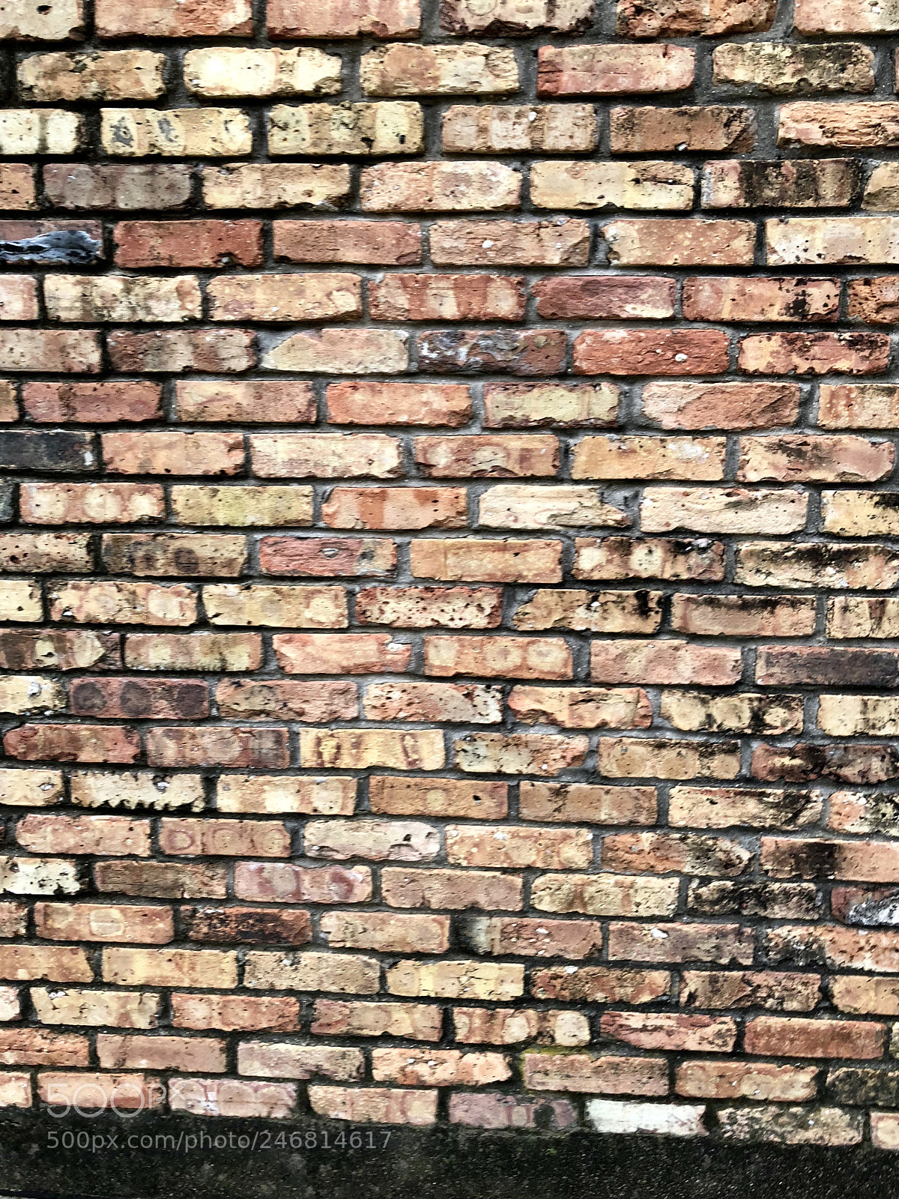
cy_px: 600
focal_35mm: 28
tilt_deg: -10.7
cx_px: 450
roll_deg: +0.6
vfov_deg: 63.4
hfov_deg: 49.7
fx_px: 970
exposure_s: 1/24
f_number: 1.8
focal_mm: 4
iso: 40
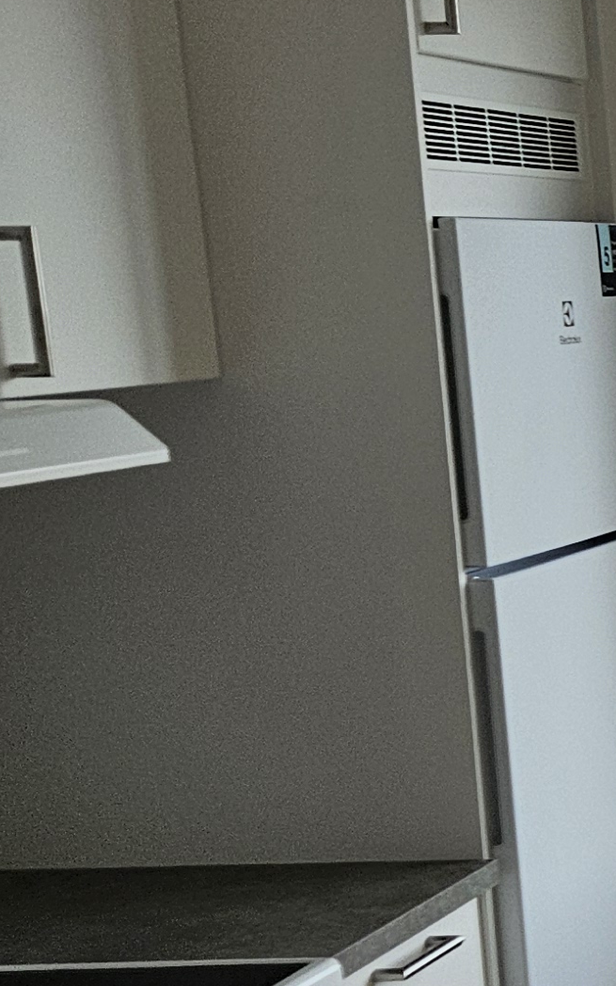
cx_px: 1620
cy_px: 689
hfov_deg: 11.1
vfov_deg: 22.2
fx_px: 2500
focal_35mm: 93
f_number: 1.8
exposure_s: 1/180
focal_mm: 5.4
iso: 100
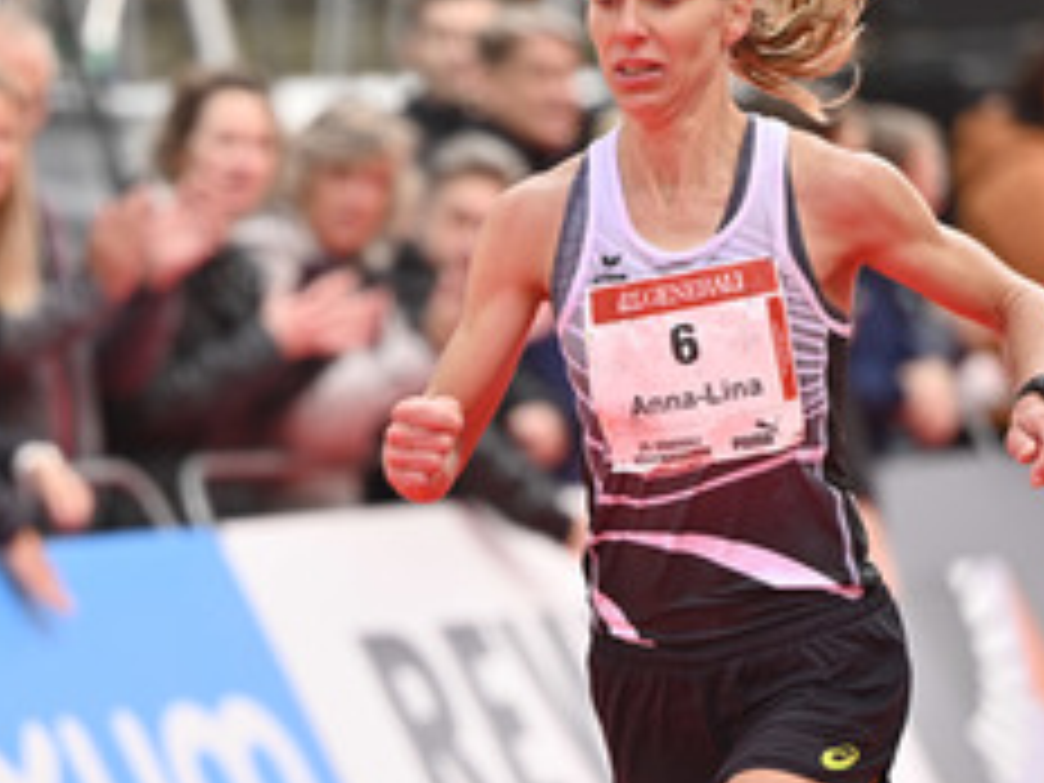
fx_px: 11280
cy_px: 500
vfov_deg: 4.0
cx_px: 605
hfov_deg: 5.3
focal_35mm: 374
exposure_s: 1/800
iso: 200
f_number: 2.8
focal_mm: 200
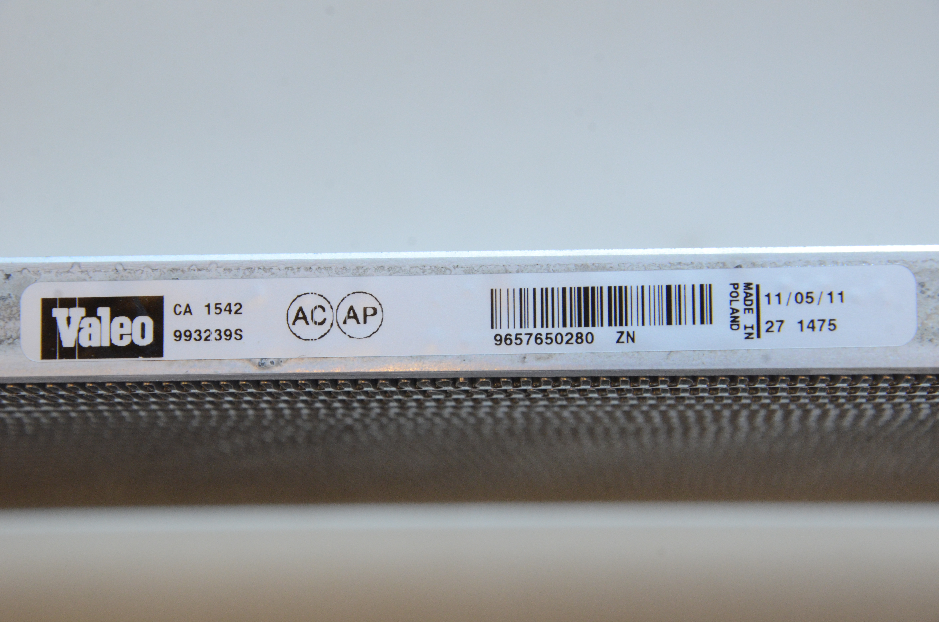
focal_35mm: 158
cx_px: 470
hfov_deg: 13.1
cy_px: 311
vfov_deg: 8.7
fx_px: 4100
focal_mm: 105
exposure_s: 1/40
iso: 1250
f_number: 16
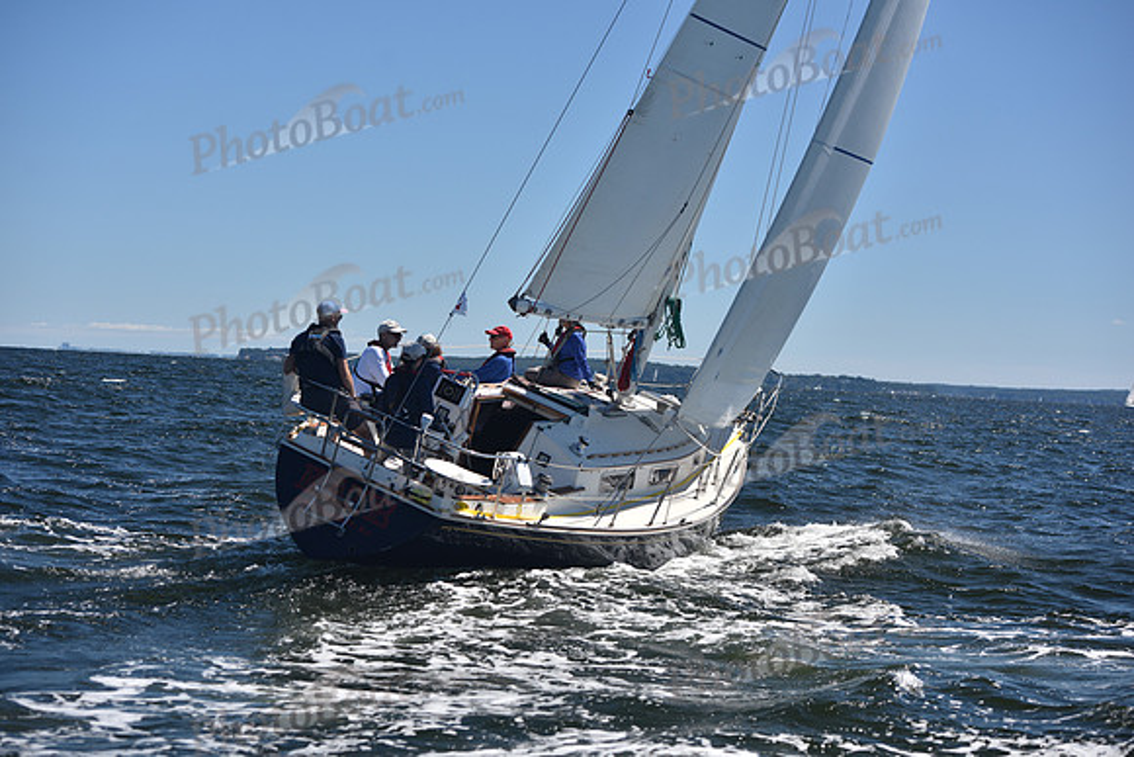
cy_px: 378
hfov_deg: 28.8
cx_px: 567
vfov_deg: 19.5
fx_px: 2205
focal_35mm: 70
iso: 200
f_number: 5
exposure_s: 1/1000
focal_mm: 70
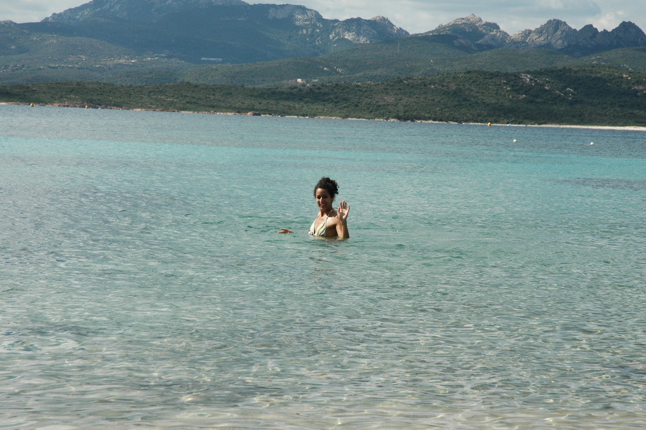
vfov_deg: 13.0
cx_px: 323
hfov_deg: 19.5
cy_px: 215
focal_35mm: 105
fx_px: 1883
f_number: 11
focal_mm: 70
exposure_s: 1/500
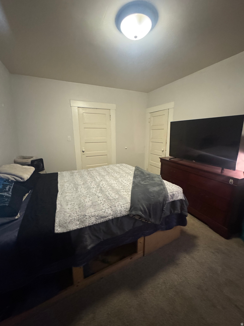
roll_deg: +0.4
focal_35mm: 14
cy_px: 163
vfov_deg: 102.1
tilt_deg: -12.3
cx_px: 122
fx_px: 132
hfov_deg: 85.7
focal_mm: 2.22
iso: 1250
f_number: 2.2
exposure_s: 1/60
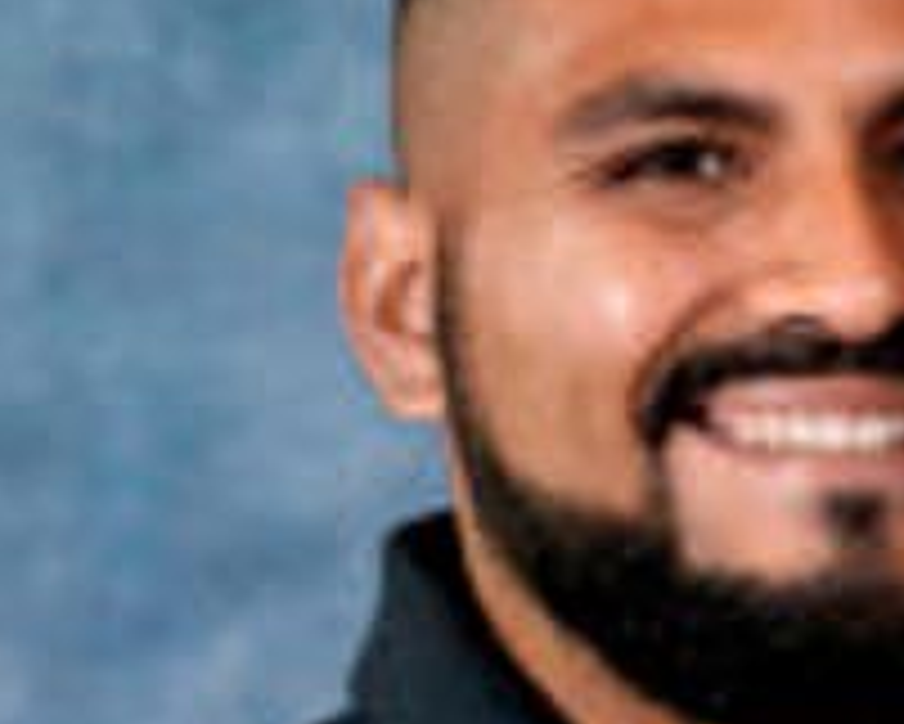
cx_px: 733
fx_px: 6451
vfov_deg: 6.4
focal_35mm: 241
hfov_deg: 8.0
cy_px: 890
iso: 1600
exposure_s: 1/200
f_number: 6.3
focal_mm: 86
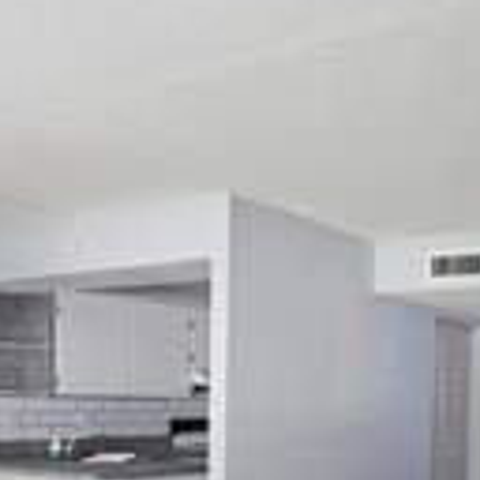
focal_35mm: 43
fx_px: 675
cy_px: 442
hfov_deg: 35.9
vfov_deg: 36.4
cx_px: 465
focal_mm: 2.2
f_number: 2.2
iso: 320
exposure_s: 1/30
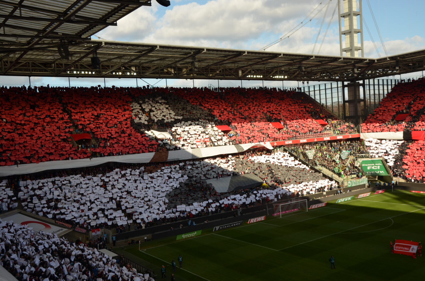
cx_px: 212
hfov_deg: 51.4
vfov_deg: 35.3
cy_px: 140
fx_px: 442
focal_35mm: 38
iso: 110
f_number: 8
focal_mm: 25
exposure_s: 1/250
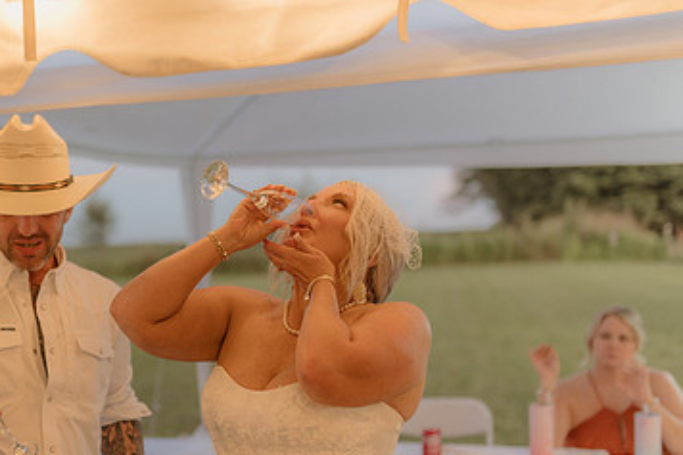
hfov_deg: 34.1
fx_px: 1081
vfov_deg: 23.5
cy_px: 335
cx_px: 150
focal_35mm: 57
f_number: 1.4
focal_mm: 35
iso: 500
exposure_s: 1/125
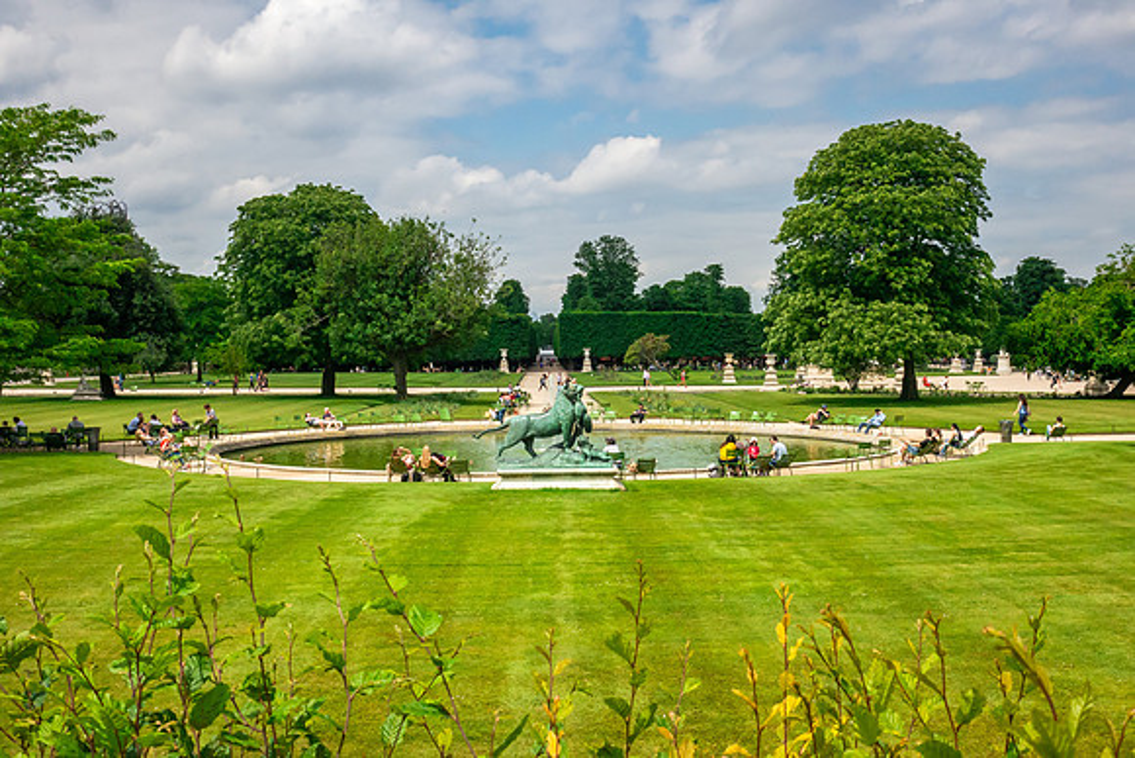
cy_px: 379
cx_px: 568
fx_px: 1419
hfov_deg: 43.6
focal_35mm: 45
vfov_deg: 29.9
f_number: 6.3
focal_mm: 16.62
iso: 1000
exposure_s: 1/640
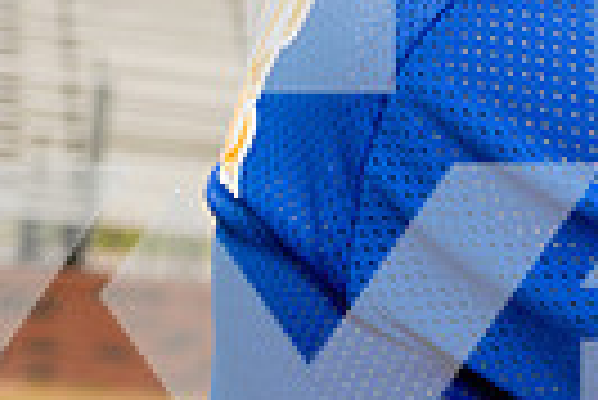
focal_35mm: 153
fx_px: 2544
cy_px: -142
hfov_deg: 13.3
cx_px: 508
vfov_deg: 8.8
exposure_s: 1/250
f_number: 5
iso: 200
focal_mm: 35
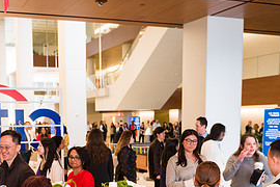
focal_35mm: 58
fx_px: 451
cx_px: 94
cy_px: 181
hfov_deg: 34.2
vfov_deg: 22.6
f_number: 3.2
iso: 1250
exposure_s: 1/400
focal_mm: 27
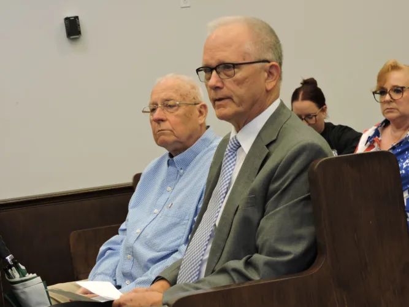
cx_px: 204
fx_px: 1063
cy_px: 154
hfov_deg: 21.8
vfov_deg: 16.4
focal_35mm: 90
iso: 400
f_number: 4.1
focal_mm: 16.1
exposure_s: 1/50
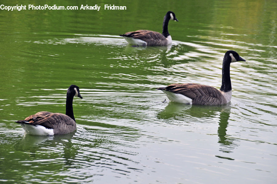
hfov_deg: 9.2
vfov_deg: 6.1
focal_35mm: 225
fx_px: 1728
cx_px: 138
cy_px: 92
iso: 200
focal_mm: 150
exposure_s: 1/400
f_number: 7.1
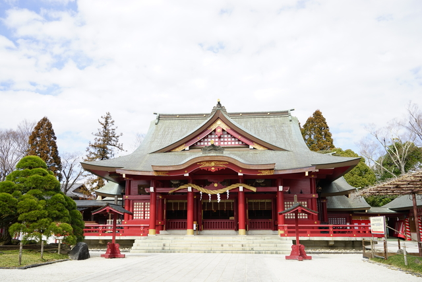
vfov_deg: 41.1
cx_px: 211
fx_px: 375
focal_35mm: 32
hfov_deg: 58.7
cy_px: 141
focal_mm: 32
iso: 100
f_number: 8
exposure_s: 1/125
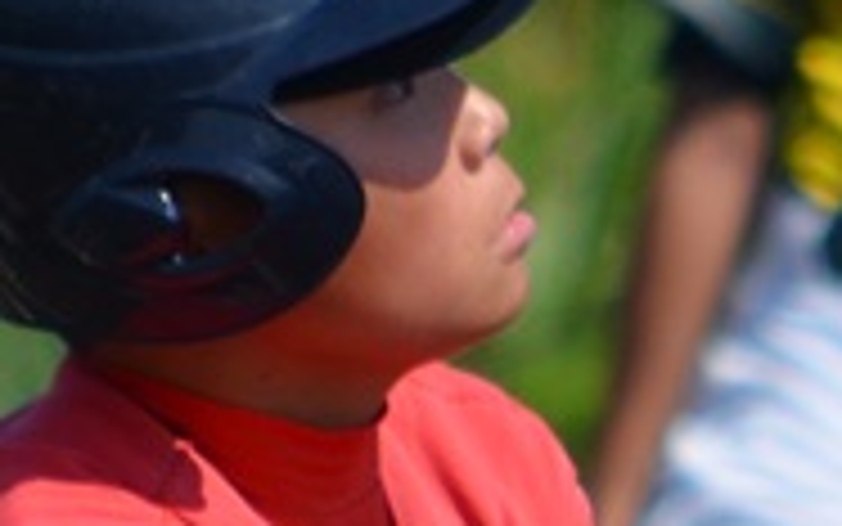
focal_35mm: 3010
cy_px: 1236
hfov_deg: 0.7
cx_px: 468
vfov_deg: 0.4
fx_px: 69092
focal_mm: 300
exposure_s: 1/1600
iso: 400
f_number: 7.1
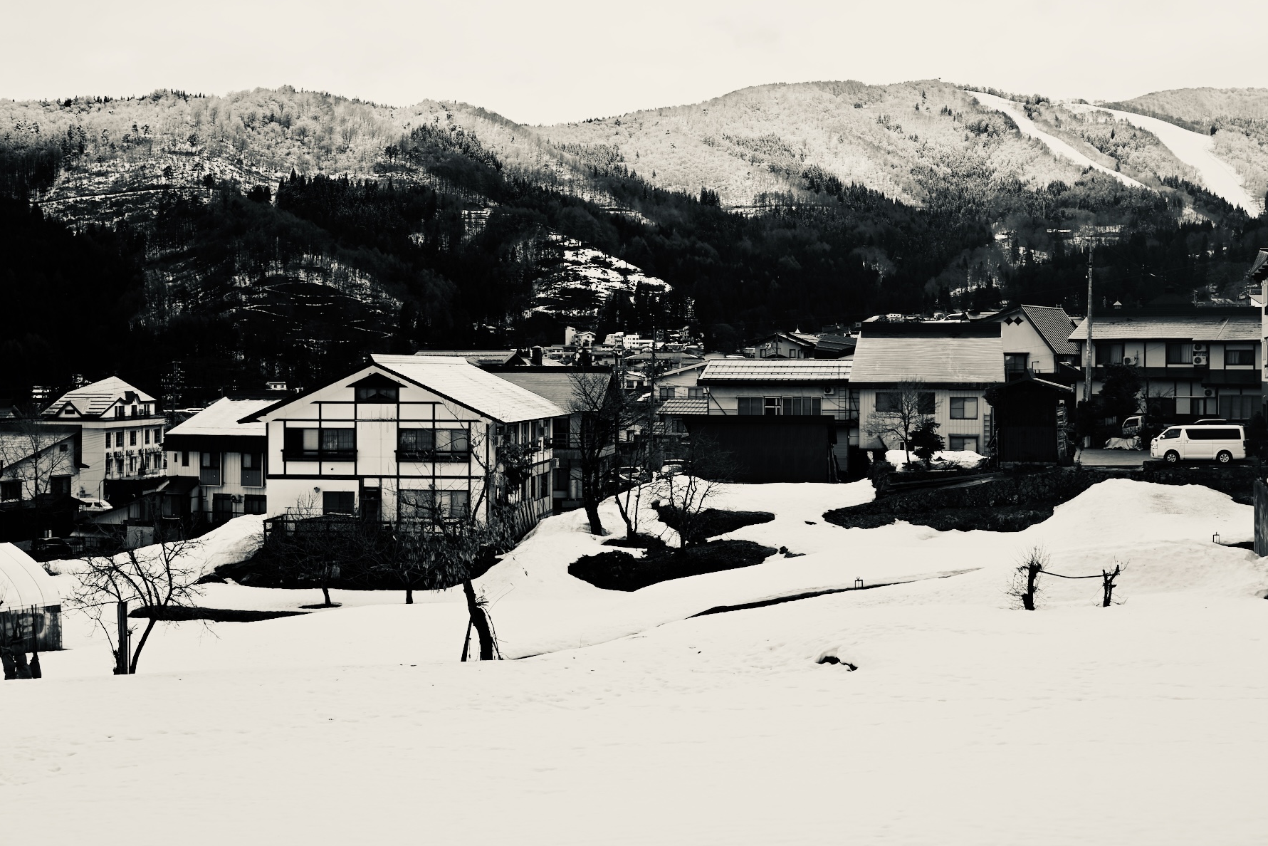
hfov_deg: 42.7
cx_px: 708
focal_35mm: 46
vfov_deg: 29.2
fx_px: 1620
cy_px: 366
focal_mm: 40
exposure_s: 1/320
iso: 100
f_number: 6.3
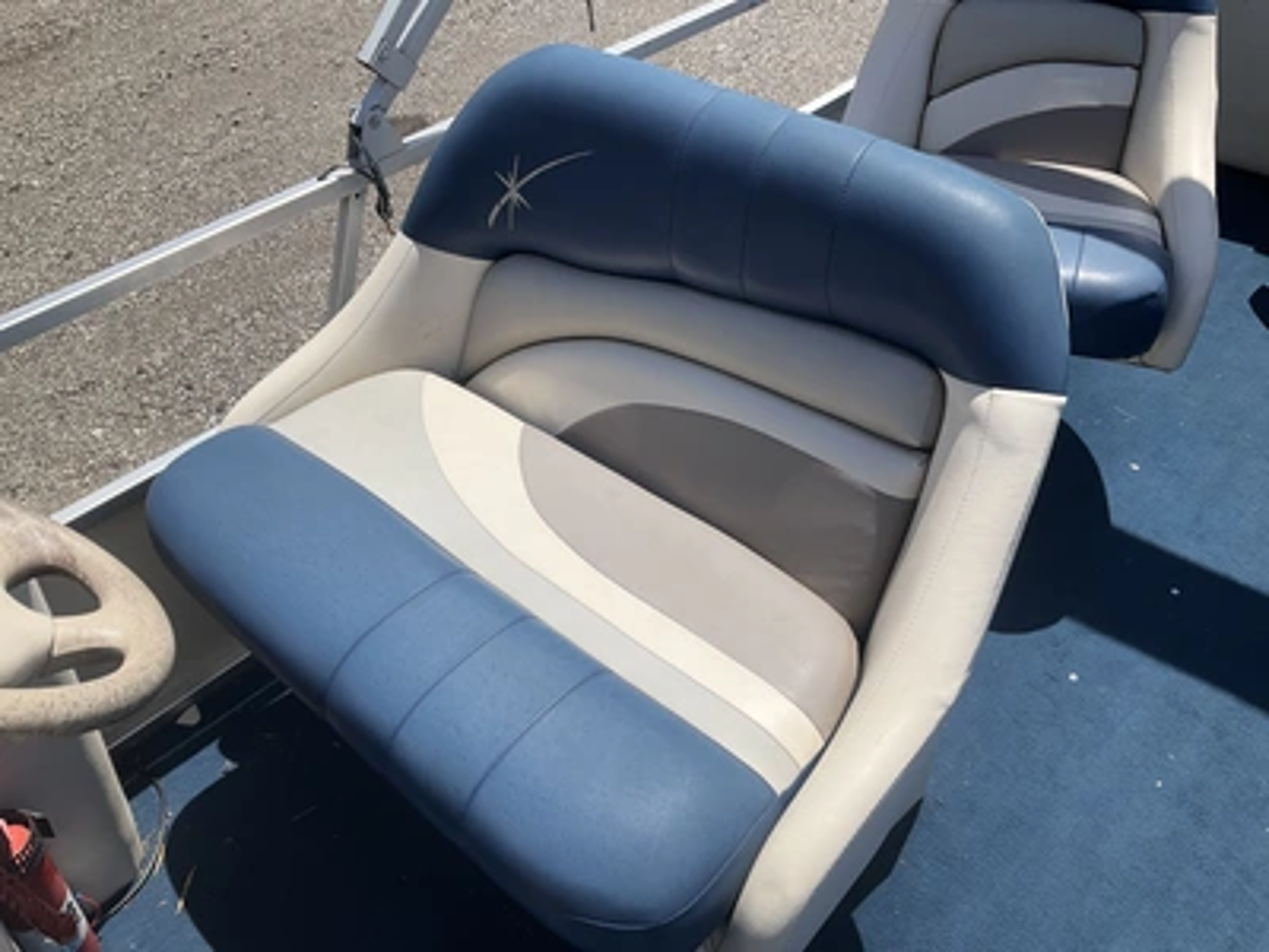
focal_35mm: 29
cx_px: 634
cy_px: 476
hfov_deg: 61.7
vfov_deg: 48.2
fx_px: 1063
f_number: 1.8
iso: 25
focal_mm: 3
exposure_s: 1/2538
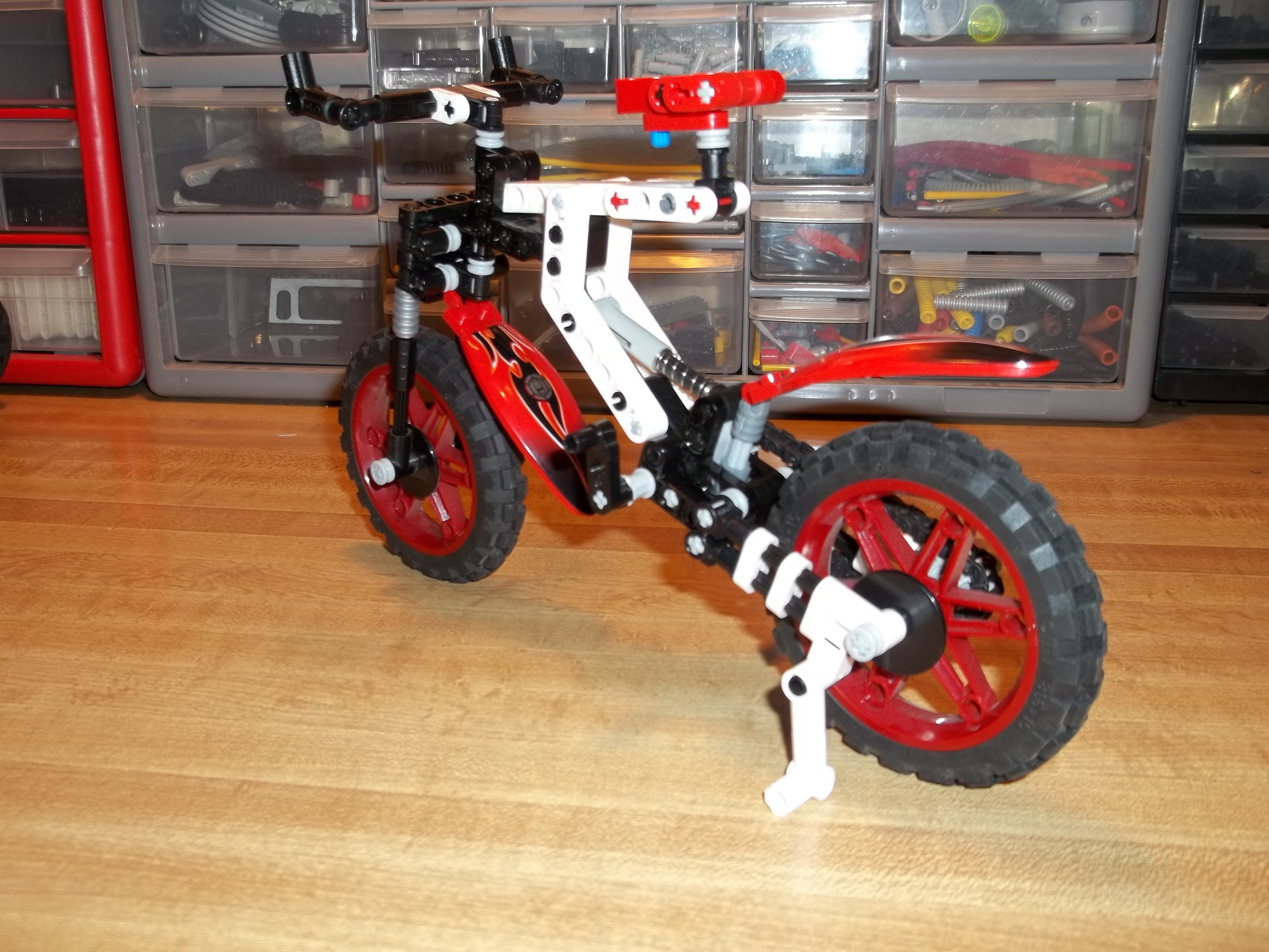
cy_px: 476
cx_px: 634
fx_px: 1210
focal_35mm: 33
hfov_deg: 55.4
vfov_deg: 42.9
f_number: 3.3
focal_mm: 5.9
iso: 64
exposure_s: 1/30
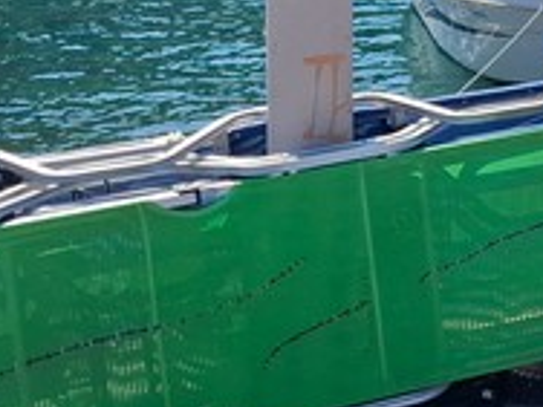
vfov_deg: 14.7
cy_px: -35
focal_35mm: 98
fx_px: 1537
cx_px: 673
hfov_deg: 18.8
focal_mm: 5.54
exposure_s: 1/3472
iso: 50
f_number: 1.8
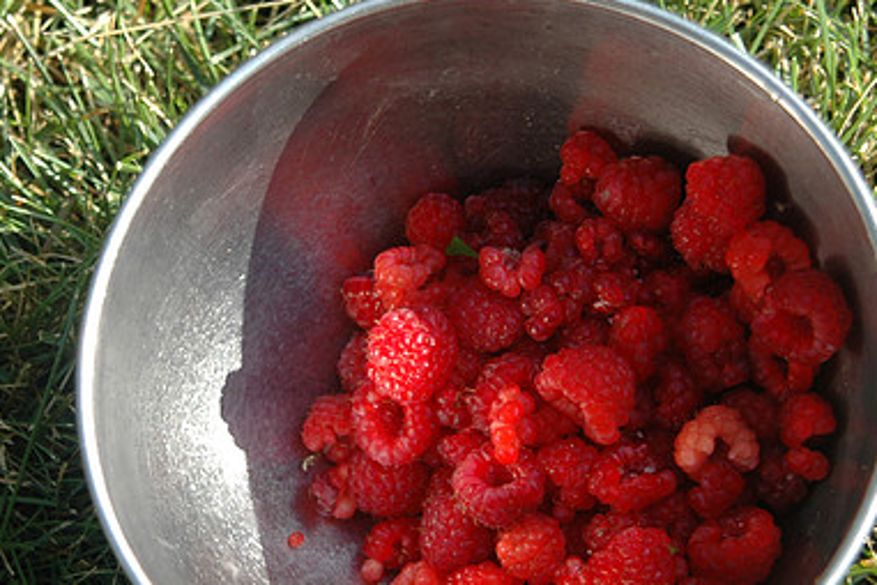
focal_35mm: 103
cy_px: 366
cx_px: 488
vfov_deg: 13.3
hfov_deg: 19.9
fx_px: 2503
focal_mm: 45
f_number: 5.6
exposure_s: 1/125
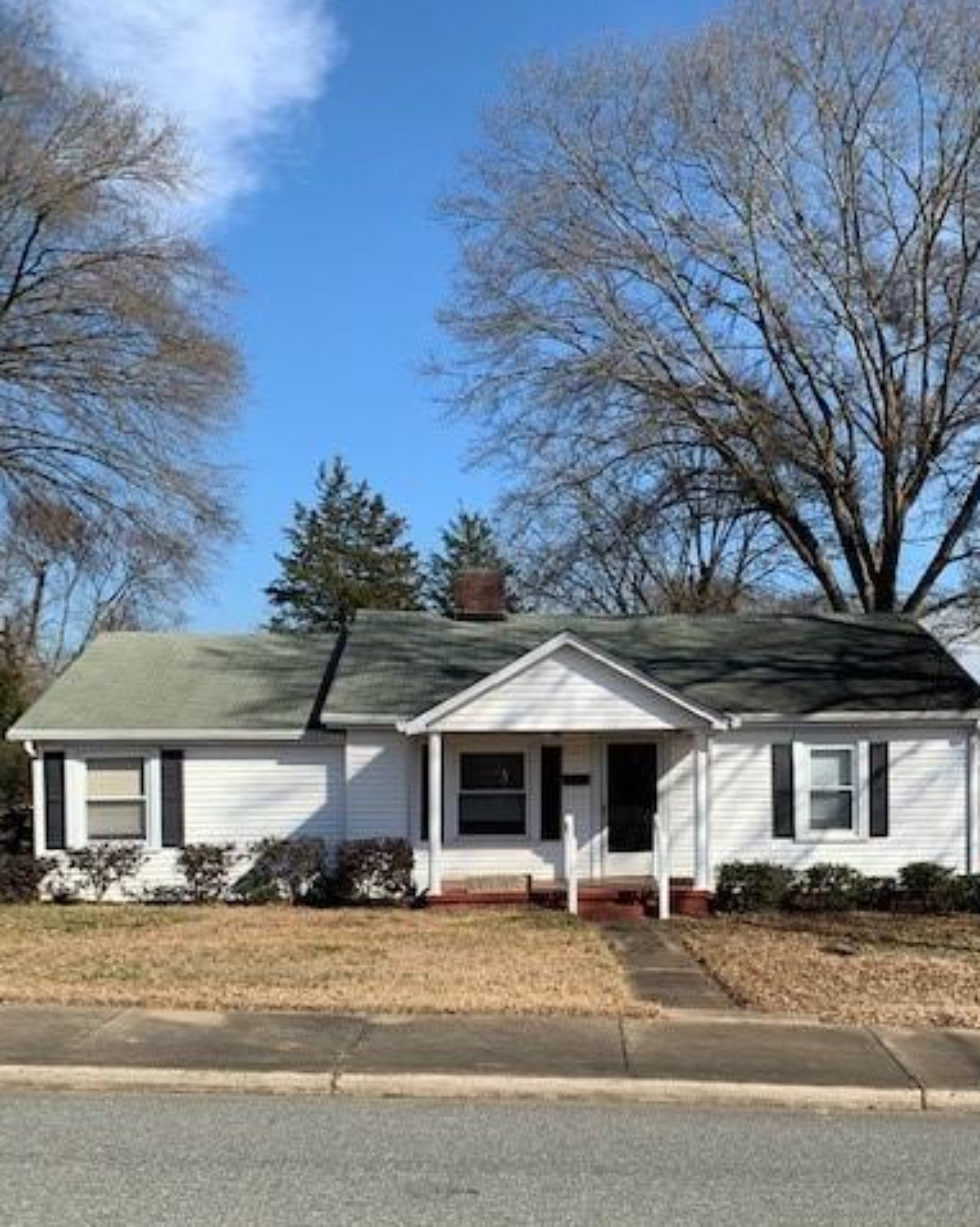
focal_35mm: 34
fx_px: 1233
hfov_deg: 43.1
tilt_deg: +0.3
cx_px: 598
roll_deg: +1.1
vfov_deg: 52.0
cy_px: 806
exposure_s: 1/2075
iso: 25
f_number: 1.8
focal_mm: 4.25
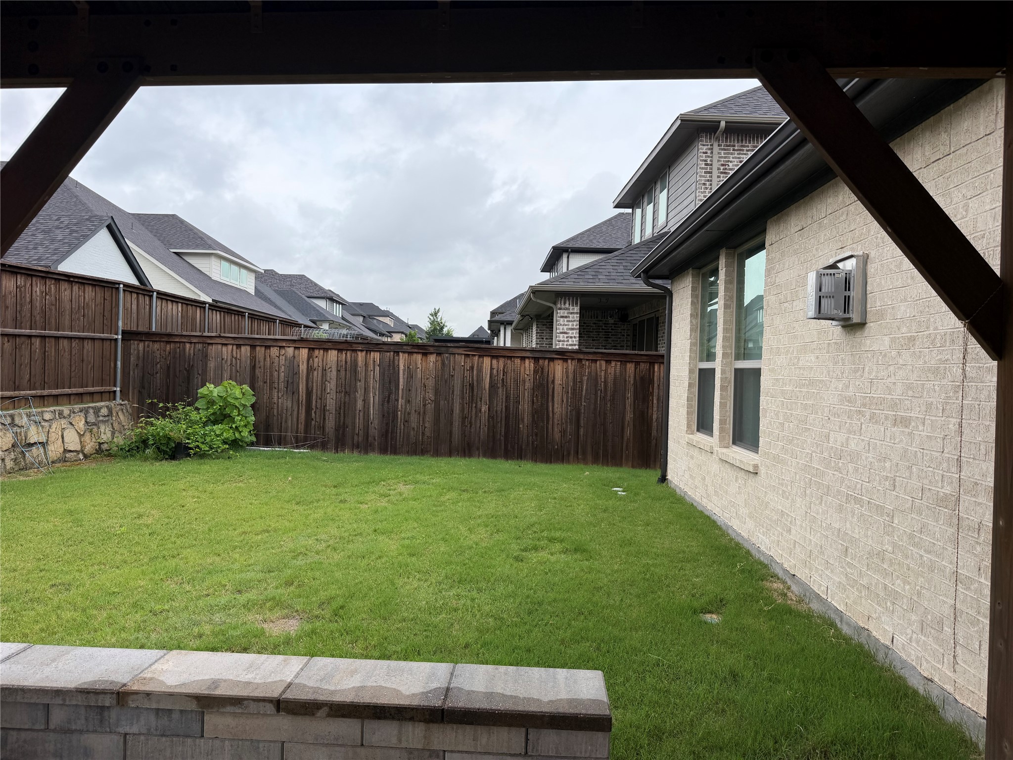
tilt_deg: -2.1
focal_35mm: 24
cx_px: 506
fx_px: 702
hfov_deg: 71.6
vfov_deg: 56.8
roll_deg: -1.3
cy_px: 380
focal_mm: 6.76
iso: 80
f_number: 1.78
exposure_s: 1/2801
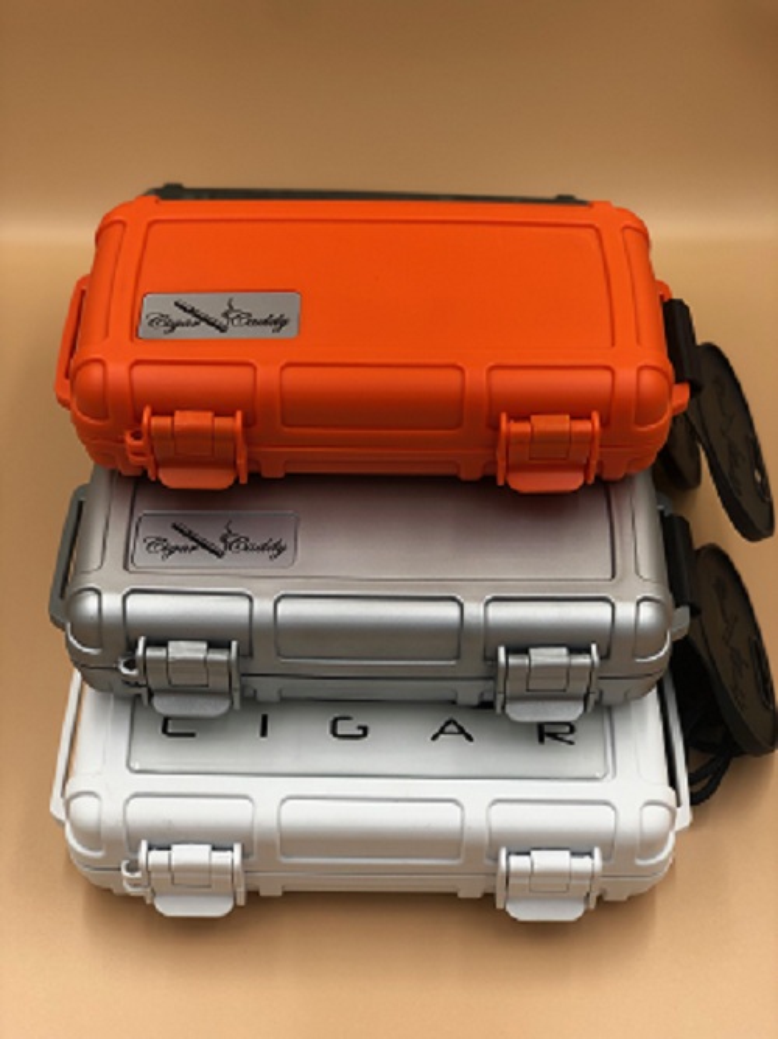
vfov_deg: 36.8
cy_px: 520
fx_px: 1560
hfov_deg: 28.0
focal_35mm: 52
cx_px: 389
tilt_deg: -46.2
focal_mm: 6
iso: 16
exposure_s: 1/50
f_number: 2.4
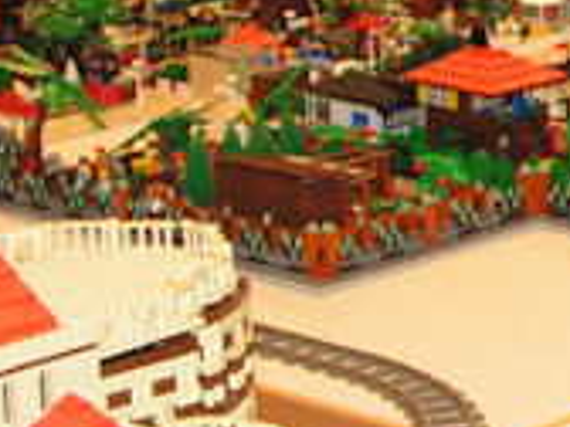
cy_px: 42
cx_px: 855
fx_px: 2947
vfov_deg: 8.3
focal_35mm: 179
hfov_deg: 10.7
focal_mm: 7.4
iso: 200
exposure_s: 1/50
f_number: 2.8
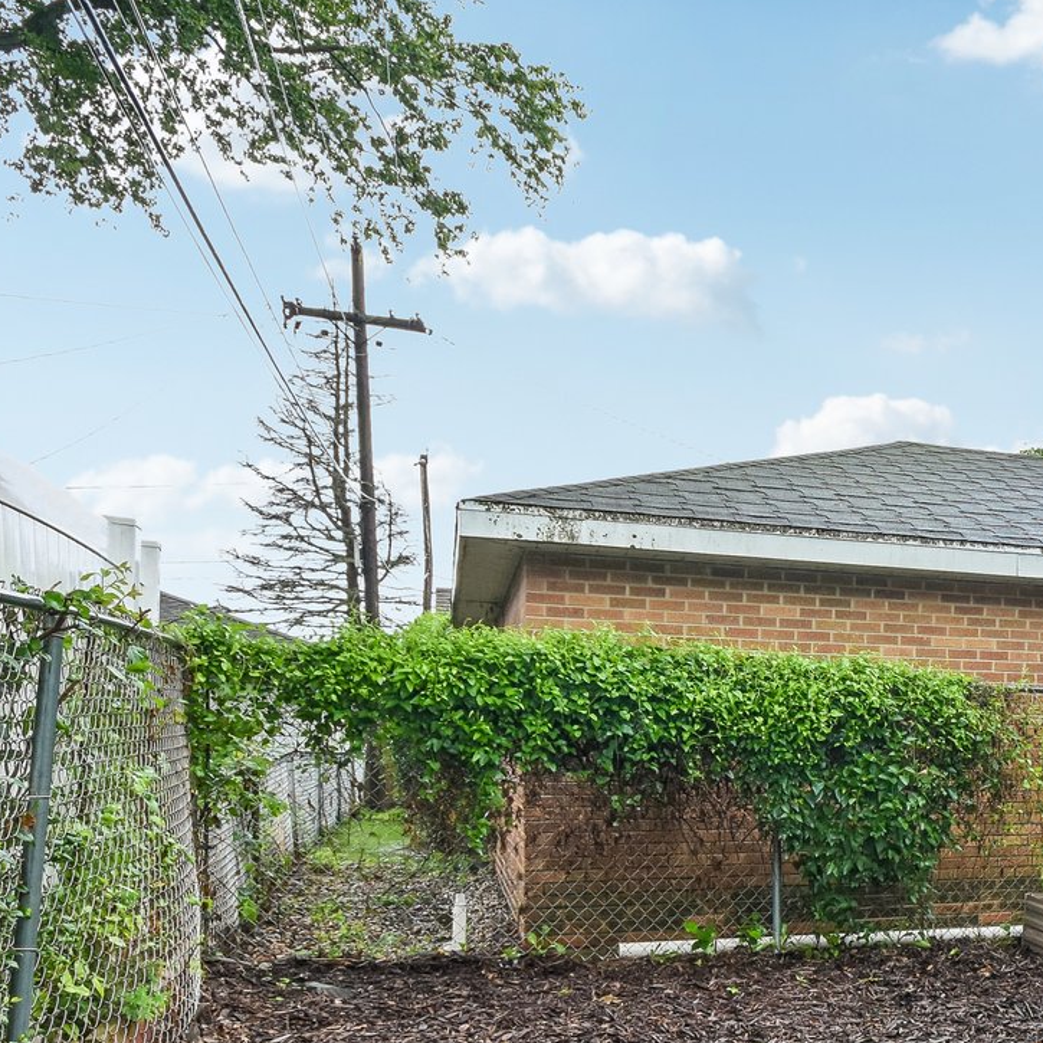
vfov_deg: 43.9
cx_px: 1157
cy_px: 832
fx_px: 1227
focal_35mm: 36
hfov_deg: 38.0
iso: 500
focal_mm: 10
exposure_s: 1/4
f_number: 8
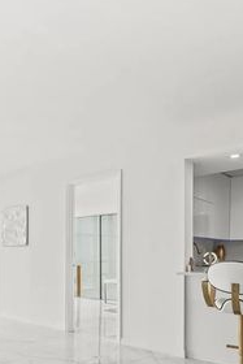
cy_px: 248
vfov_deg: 55.3
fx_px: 337
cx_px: 48
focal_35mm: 33
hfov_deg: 38.1
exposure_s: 1/15
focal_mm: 14.6
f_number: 8
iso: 200
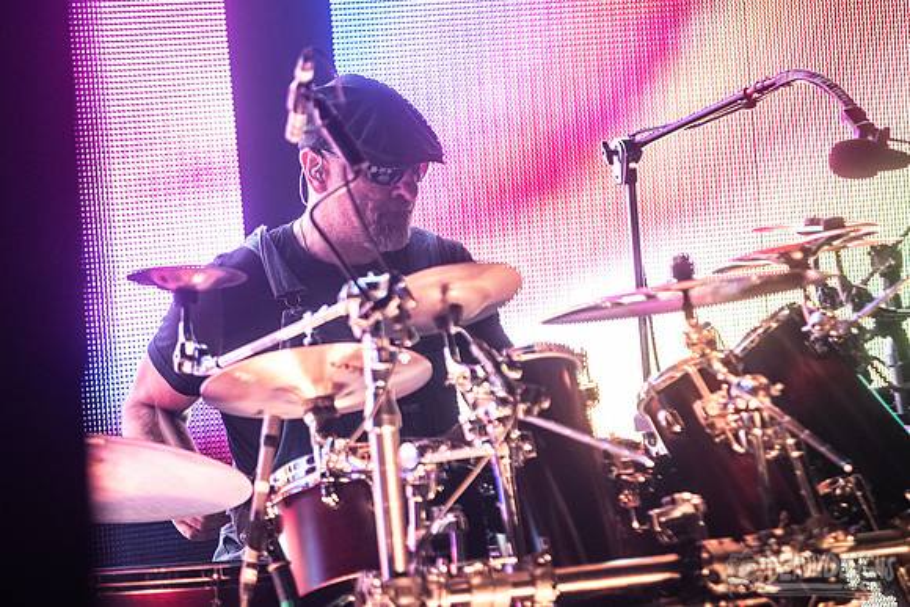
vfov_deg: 5.8
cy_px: 294
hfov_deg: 8.7
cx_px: 372
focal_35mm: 236
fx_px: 5975
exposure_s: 1/200
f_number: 3.2
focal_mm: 200
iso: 4000
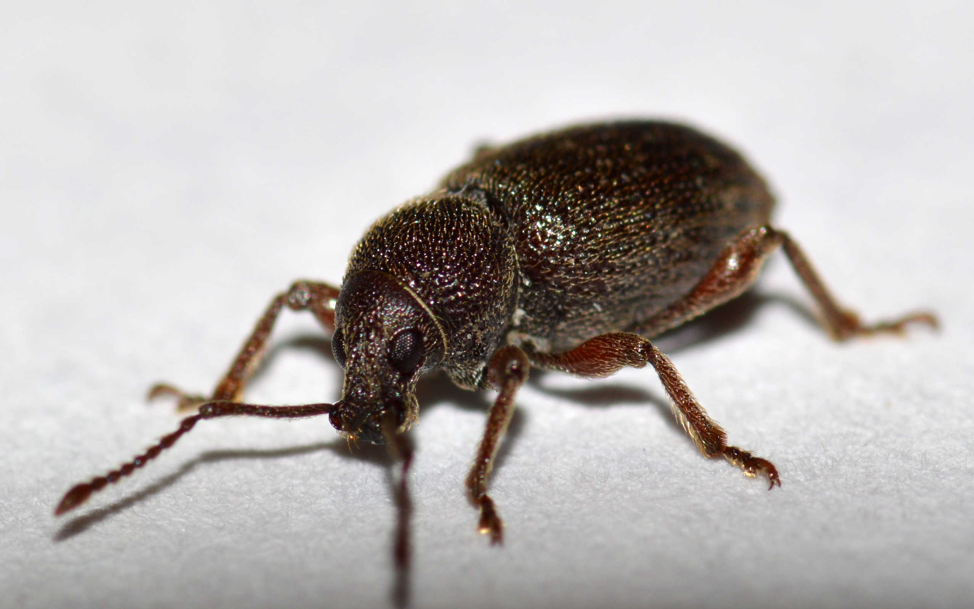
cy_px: 323
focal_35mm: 153
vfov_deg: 8.6
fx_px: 4062
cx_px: 487
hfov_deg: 13.7
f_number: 20
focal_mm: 100
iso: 100
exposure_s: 1/200
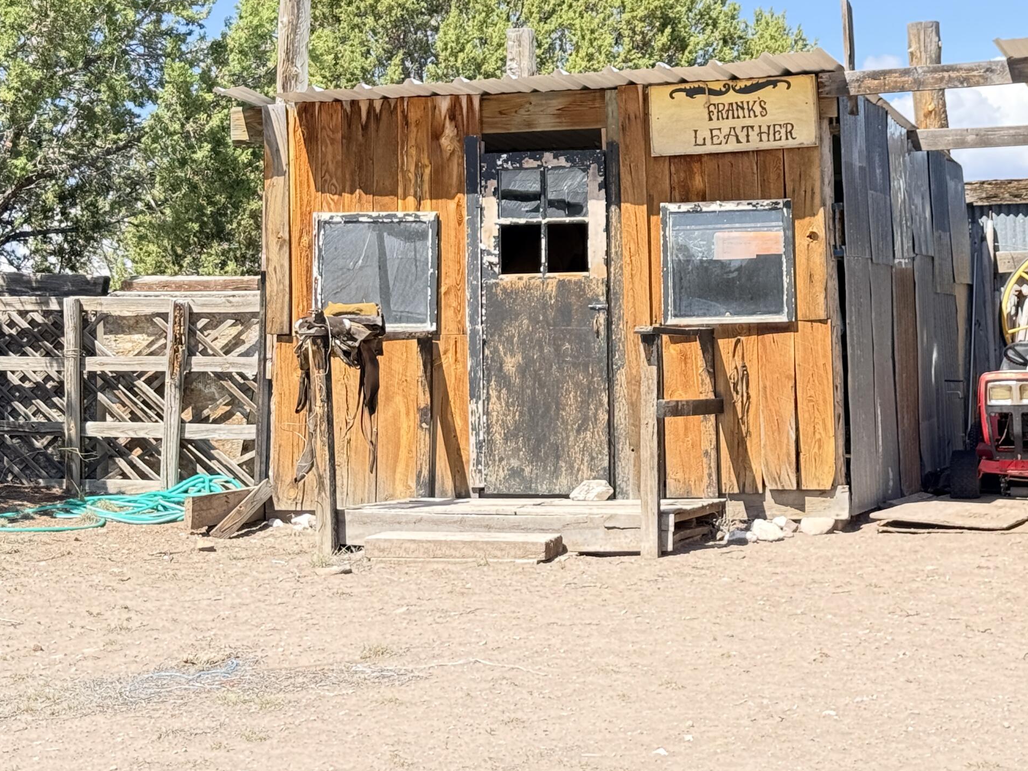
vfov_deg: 19.2
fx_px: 2257
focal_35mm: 76
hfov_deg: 25.4
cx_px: 759
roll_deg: +1.6
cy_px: 174
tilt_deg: +5.3
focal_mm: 6.76
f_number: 1.78
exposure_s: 1/1000
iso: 80
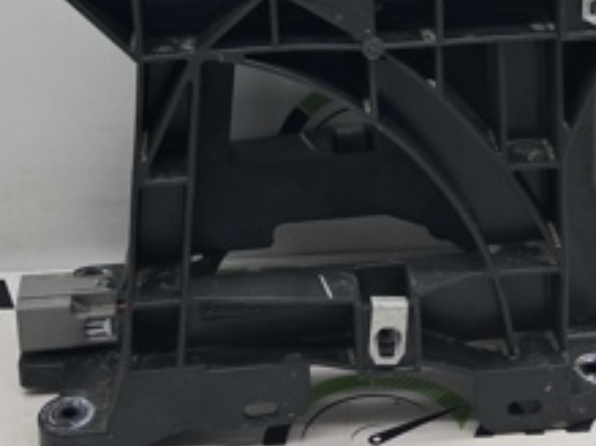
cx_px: 321
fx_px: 1359
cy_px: -129
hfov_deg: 24.7
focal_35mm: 79
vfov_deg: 17.5
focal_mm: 4
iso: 50
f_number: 1.8
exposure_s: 1/50
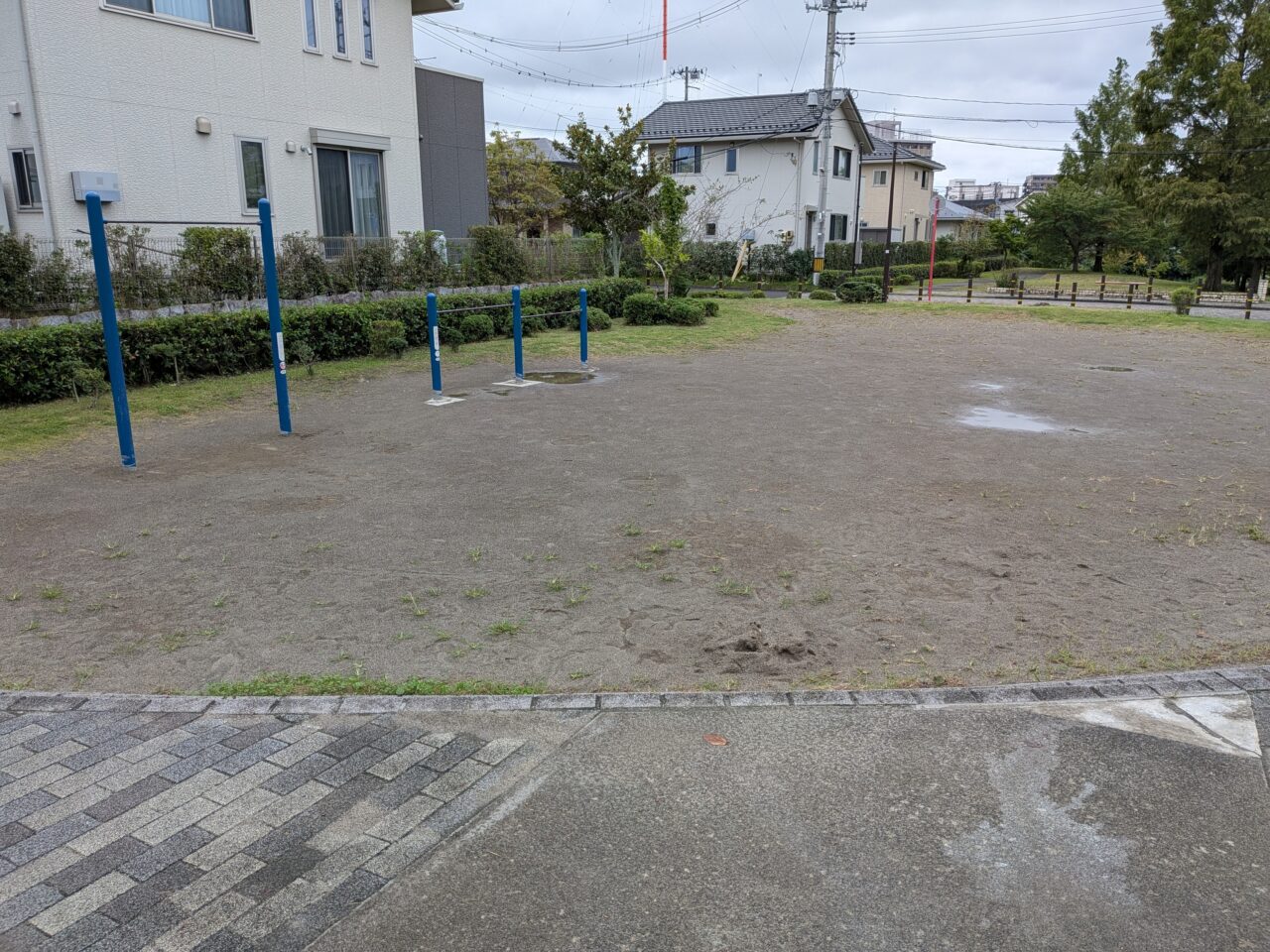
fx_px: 881
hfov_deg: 71.6
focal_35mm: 24
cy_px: 476
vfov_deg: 56.8
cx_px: 635
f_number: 1.7
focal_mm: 4.53
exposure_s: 1/149
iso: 27
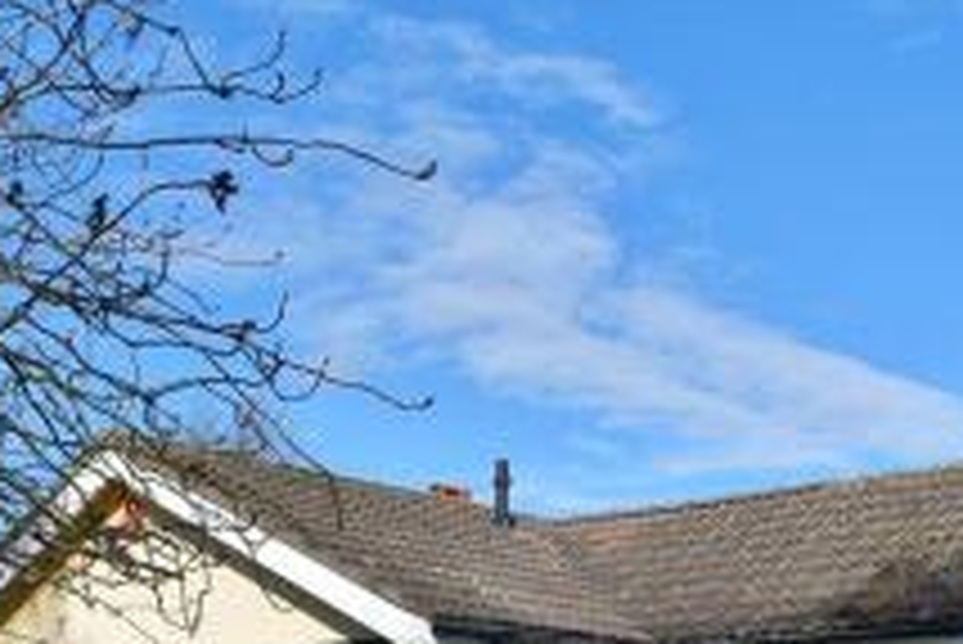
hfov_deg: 33.3
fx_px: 1606
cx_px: 428
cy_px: 709
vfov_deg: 21.5
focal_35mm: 60
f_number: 9
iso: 100
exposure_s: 1/320
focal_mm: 18
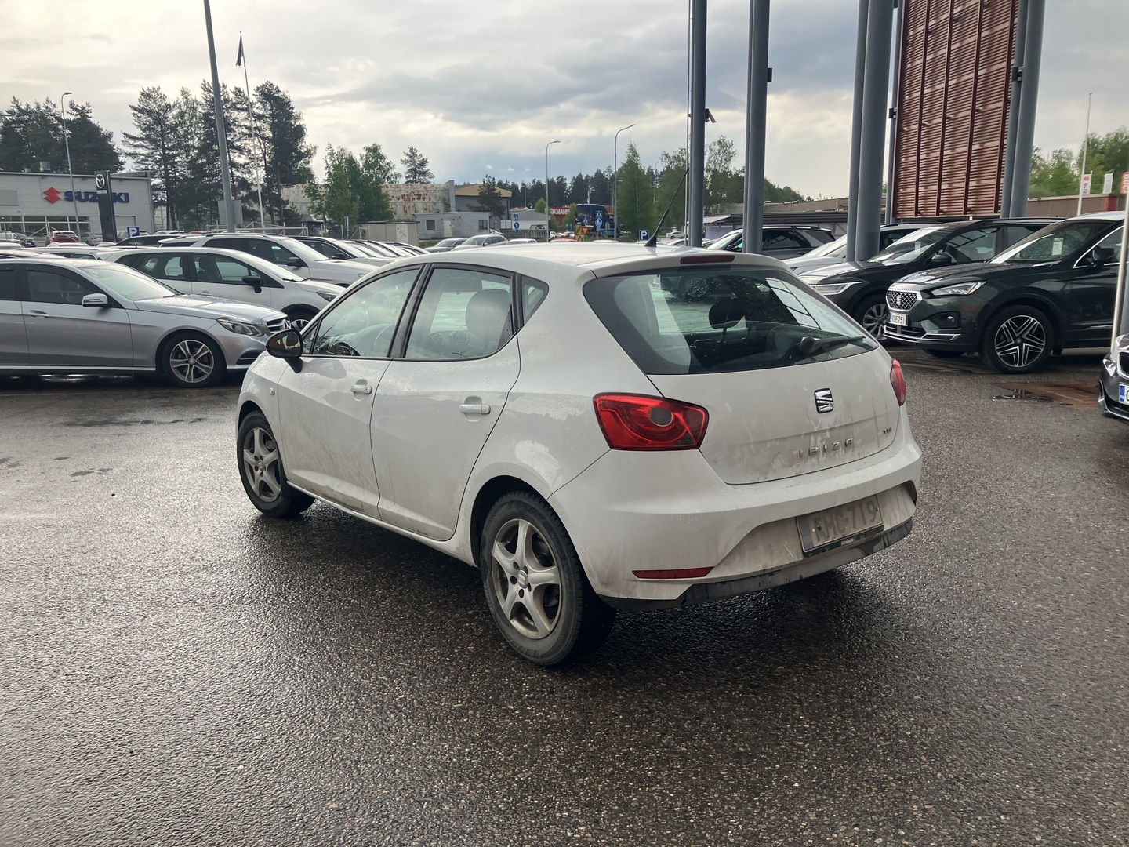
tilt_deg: -11.8
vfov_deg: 49.7
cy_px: 424
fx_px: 913
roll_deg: +1.6
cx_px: 564
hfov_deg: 63.4
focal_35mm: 28
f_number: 1.8
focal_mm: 3.99
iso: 25
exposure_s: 1/196
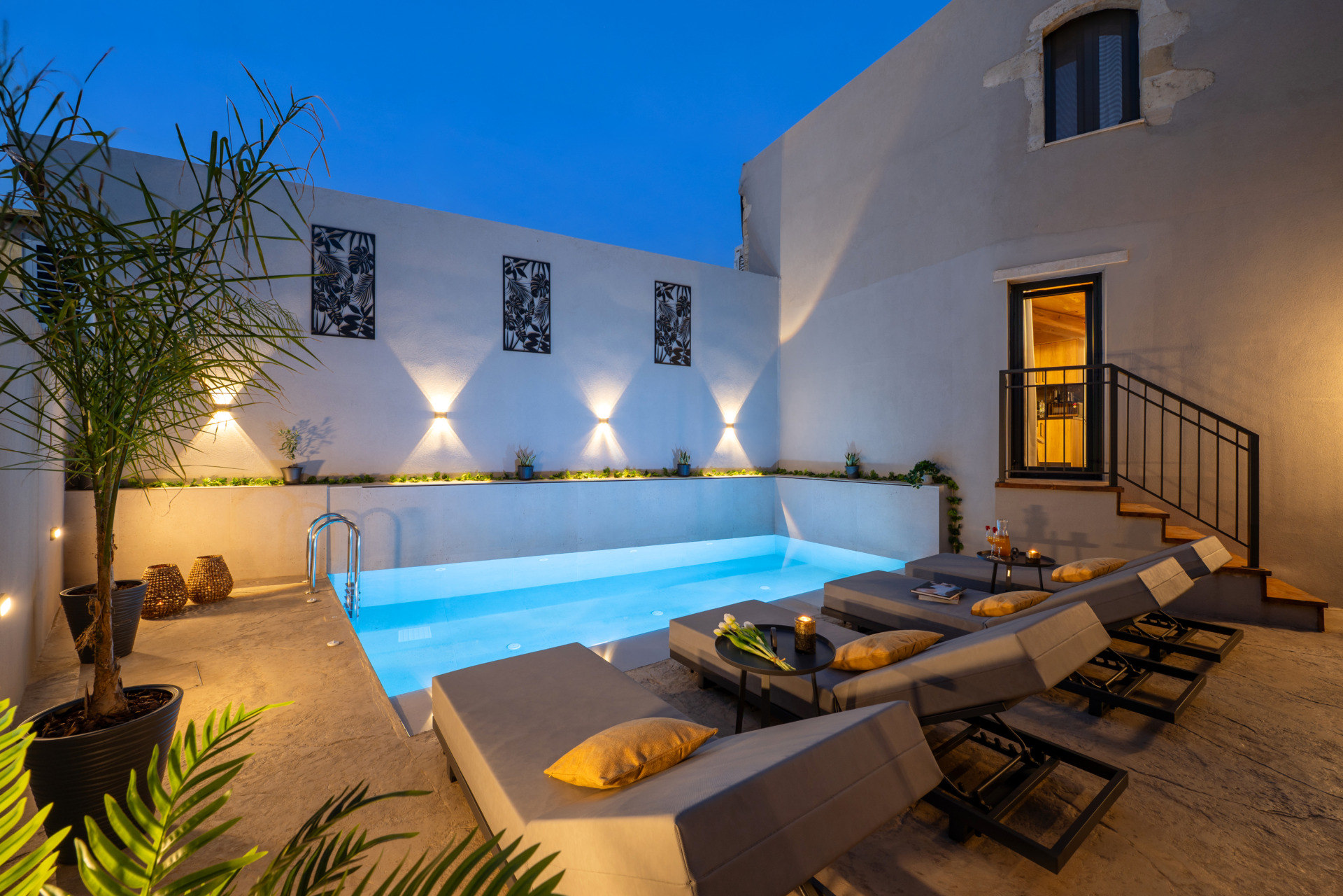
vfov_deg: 81.2
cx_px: 672
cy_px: 448
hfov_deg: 104.3
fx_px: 522
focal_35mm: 14
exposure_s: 2.5
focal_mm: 14
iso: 100
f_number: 10
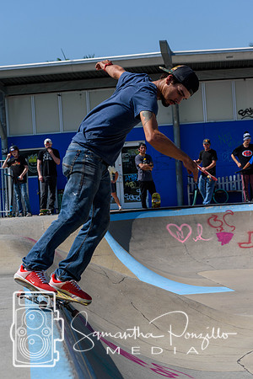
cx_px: 126
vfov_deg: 16.1
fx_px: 1344
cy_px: 190
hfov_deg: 10.8
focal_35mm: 128
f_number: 7.1
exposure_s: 1/800
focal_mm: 85
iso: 200
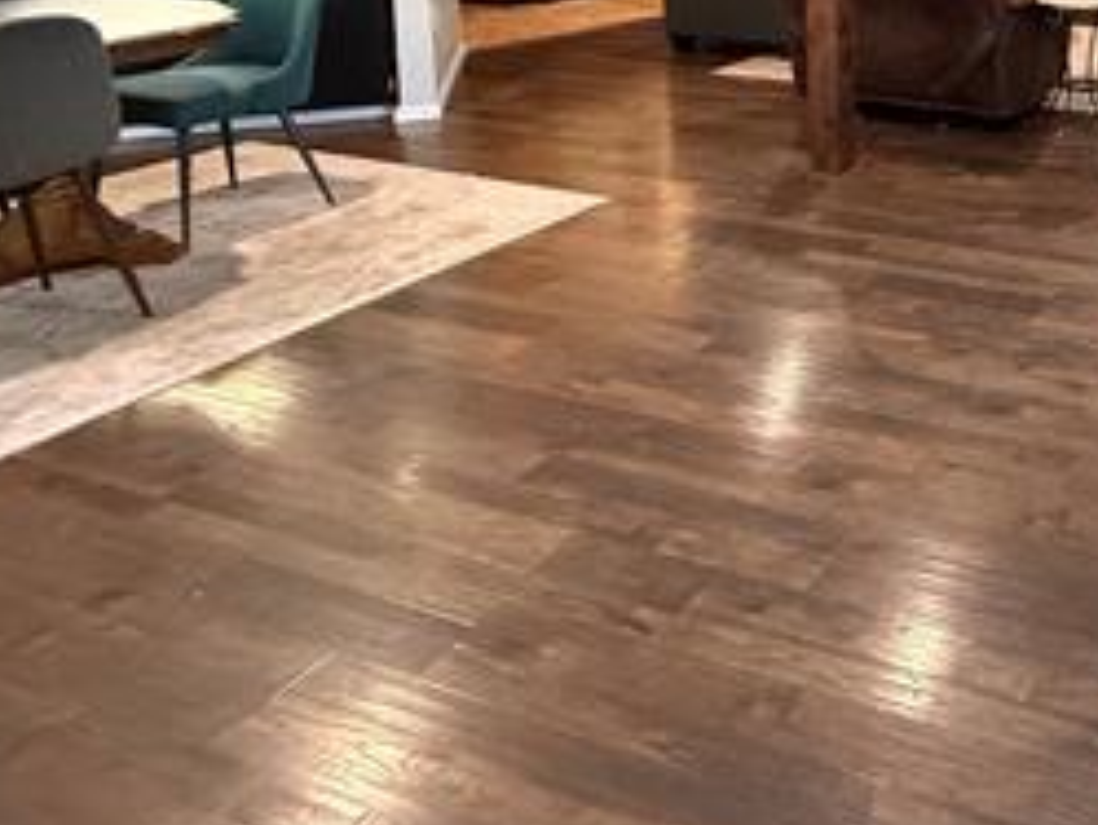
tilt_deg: -7.0
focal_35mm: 36
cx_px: 1160
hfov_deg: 42.3
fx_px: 1142
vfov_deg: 35.1
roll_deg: -0.2
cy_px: -40
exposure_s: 1/60
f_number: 2.2
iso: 1000
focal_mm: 2.22
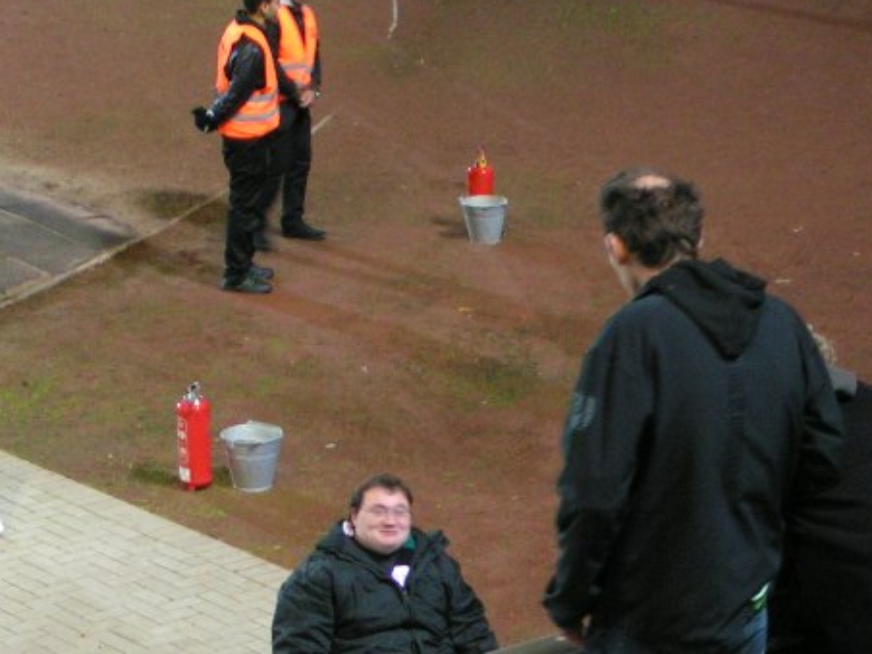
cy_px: 554
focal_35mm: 115
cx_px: 558
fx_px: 2897
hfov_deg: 17.1
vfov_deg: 12.8
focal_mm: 10
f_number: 3.2
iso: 200
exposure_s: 1/13
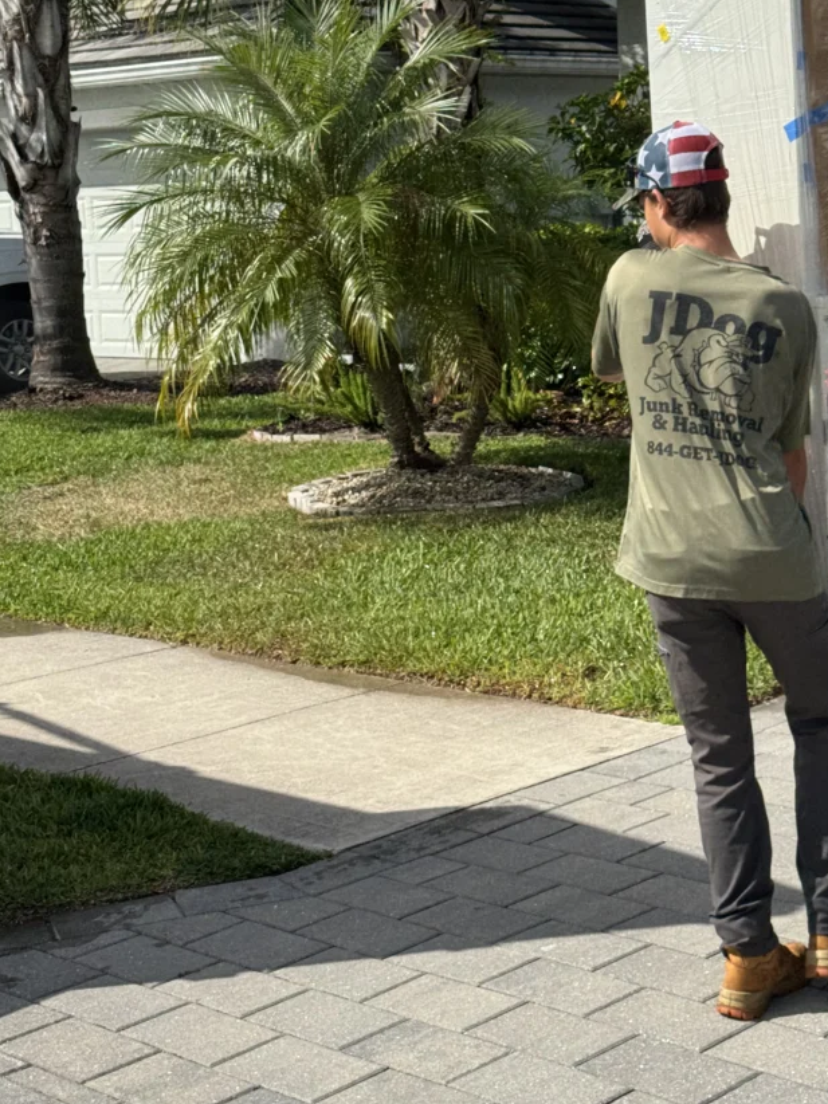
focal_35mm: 70
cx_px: 539
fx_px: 2233
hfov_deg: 20.9
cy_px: 503
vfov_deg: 27.8
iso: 64
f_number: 1.78
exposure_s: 1/4608
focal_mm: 6.76
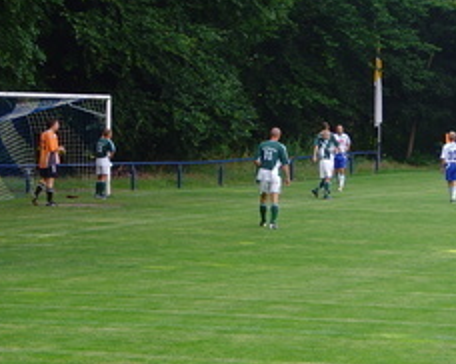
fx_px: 2023
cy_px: 123
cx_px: 374
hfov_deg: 12.8
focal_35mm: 150
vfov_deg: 10.3
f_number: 4.1
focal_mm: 11.8
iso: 80
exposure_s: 1/125
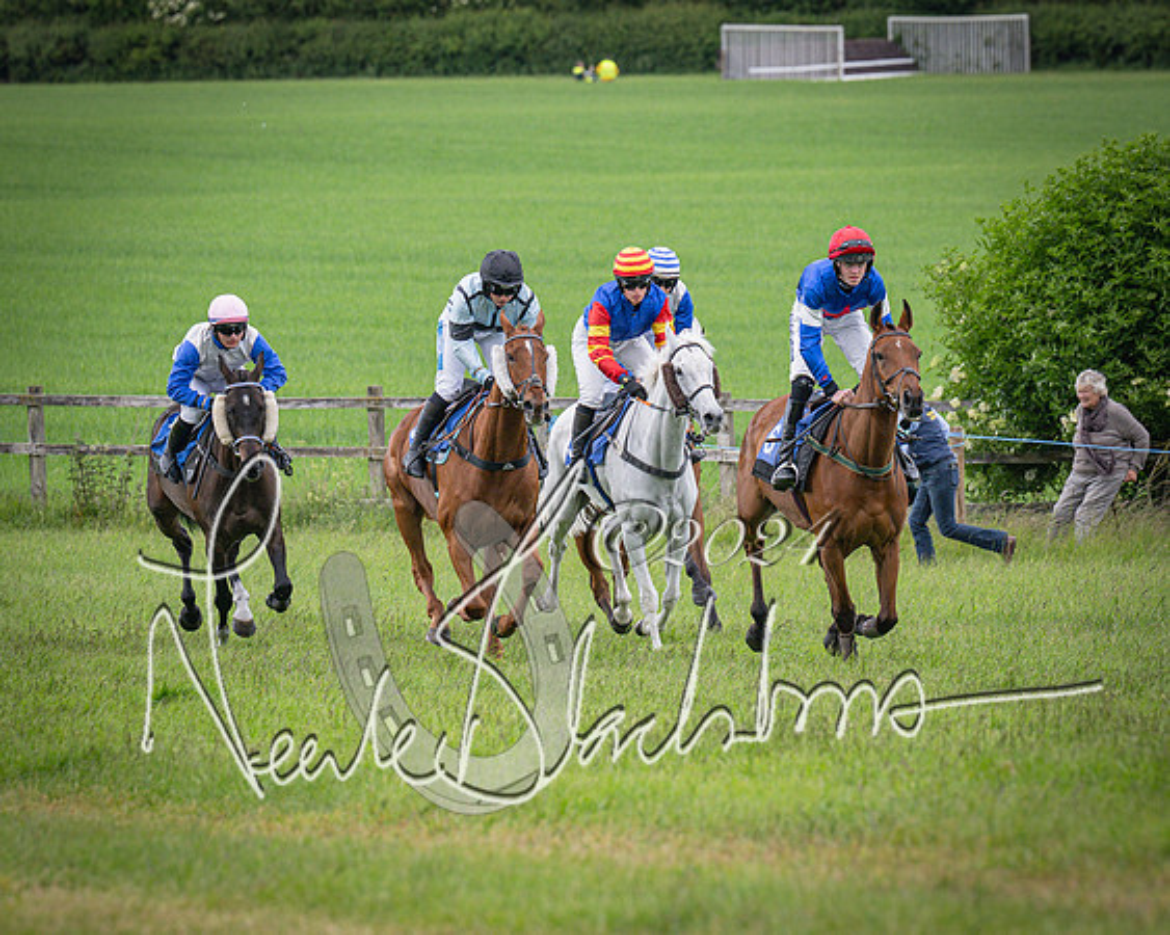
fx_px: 11863
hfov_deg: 5.6
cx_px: 497
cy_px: 419
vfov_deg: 4.5
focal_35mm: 343
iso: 400
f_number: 4
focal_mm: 160
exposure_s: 1/1600
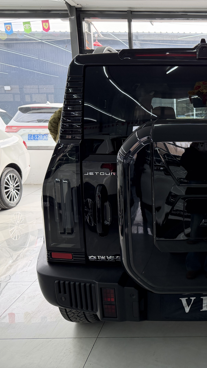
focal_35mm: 35
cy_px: 184
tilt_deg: -12.7
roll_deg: -0.2
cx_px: 213
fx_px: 342
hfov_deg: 31.0
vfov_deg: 56.6
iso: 160
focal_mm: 6.76
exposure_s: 1/226
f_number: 1.78
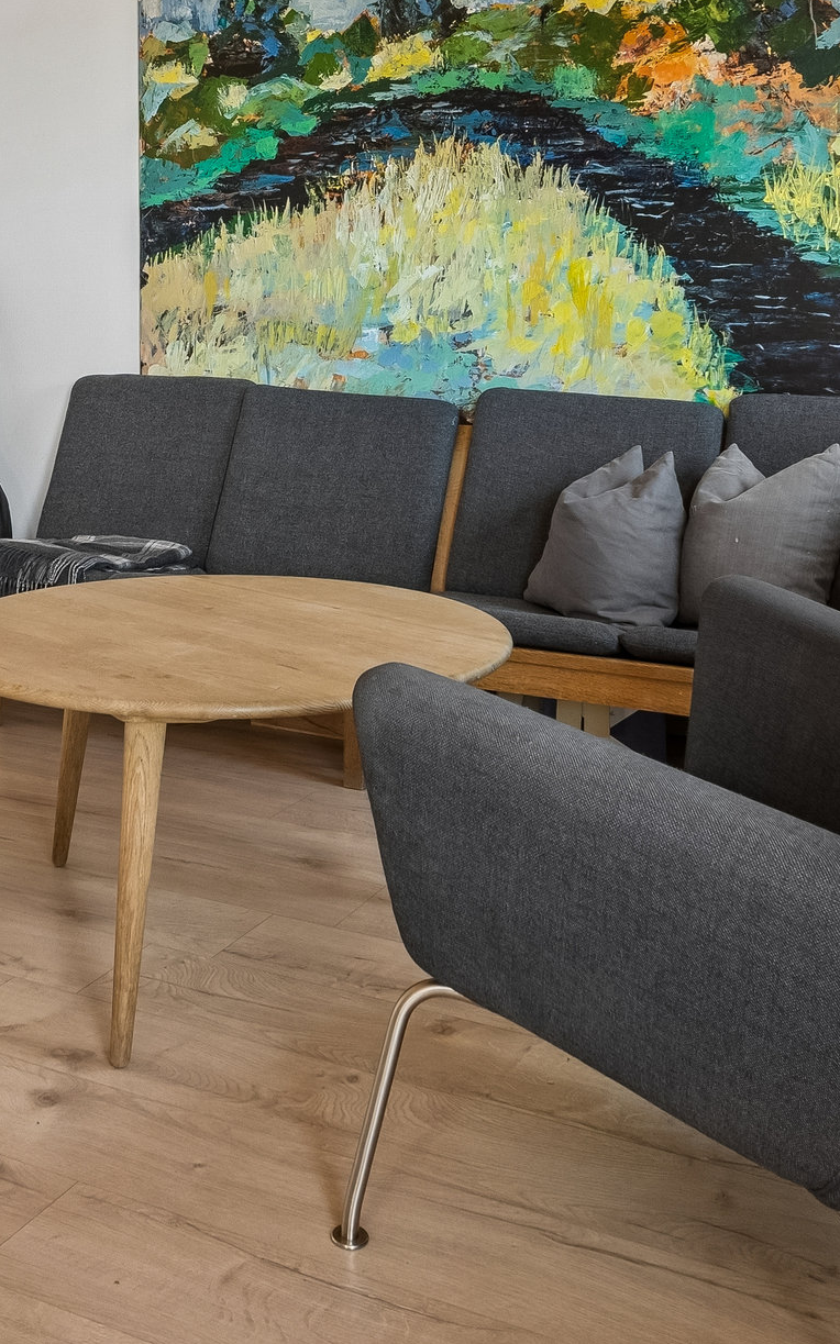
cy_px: 354
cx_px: 276
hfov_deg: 28.4
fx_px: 1649
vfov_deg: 43.1
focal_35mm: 45
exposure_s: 1/13
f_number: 8
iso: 400
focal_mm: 12
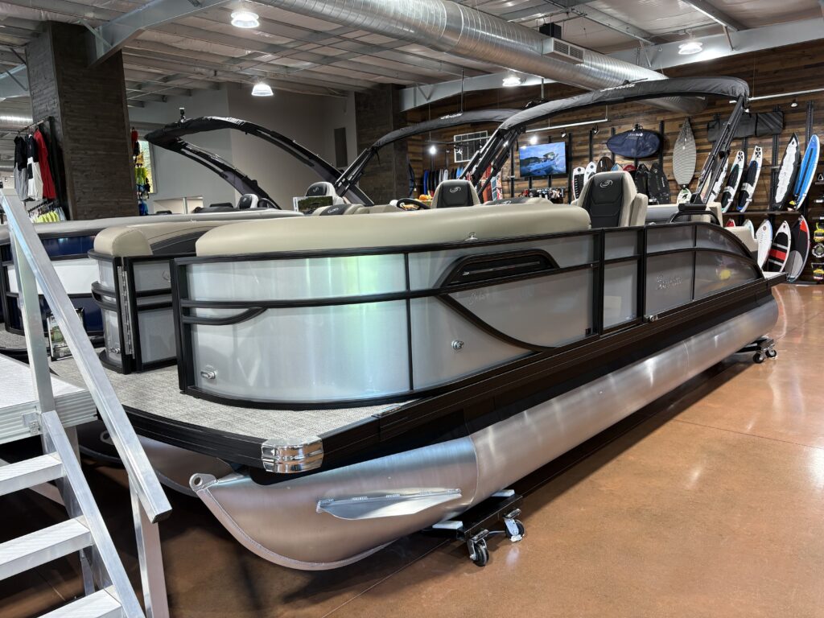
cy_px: 309
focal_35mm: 26
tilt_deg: -7.9
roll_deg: +2.5
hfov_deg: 67.3
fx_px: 619
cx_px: 412
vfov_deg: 53.1
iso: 80
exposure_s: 1/60
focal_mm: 5.96
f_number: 1.6
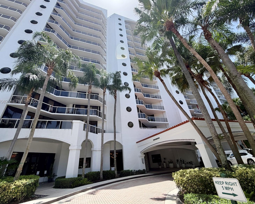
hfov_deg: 96.8
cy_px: 102
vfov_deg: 84.0
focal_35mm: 15
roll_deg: +6.1
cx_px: 126
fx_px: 113
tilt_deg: +28.6
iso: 40
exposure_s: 1/770
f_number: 2.2
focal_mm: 2.22
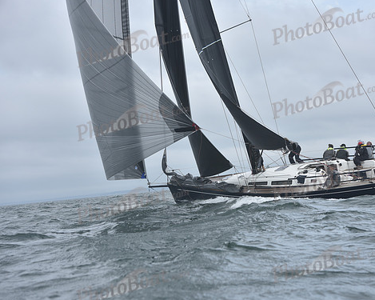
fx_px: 965
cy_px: 151
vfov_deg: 17.7
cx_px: 231
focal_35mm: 87
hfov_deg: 21.9
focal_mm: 75
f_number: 5
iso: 200
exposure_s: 1/1250
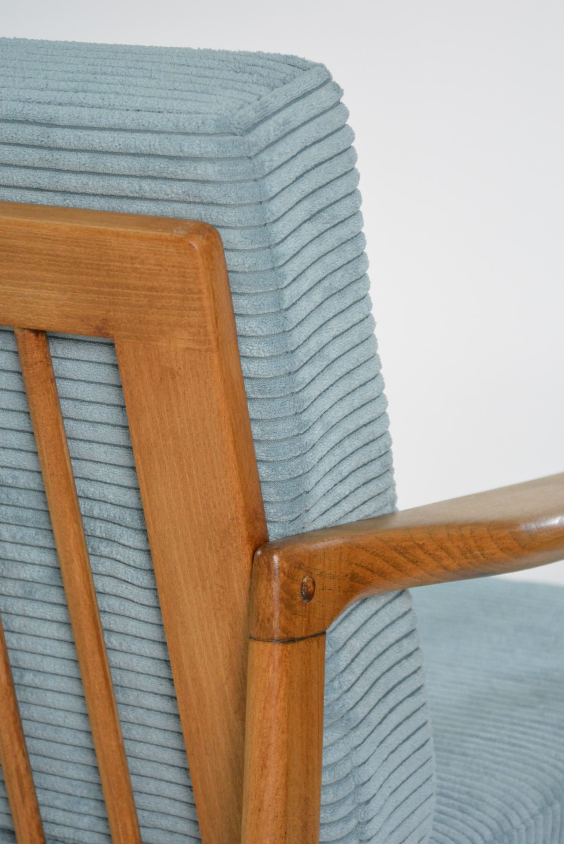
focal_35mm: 136
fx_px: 3181
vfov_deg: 15.1
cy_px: 445
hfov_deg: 10.1
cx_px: 298
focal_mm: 75
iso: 1600
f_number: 5.3
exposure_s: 1/125
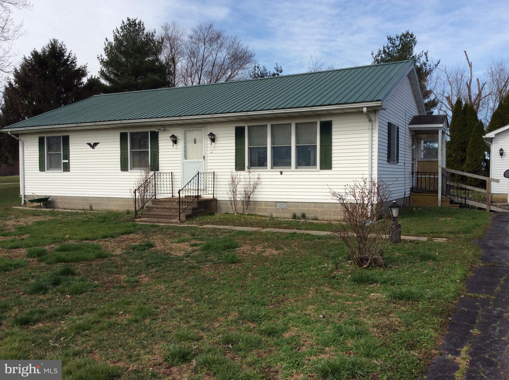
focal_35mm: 32
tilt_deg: -1.7
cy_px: 190
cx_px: 254
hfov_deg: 56.9
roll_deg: +1.4
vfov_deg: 44.0
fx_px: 470
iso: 32
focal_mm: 3.3
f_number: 2.4
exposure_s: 1/1506
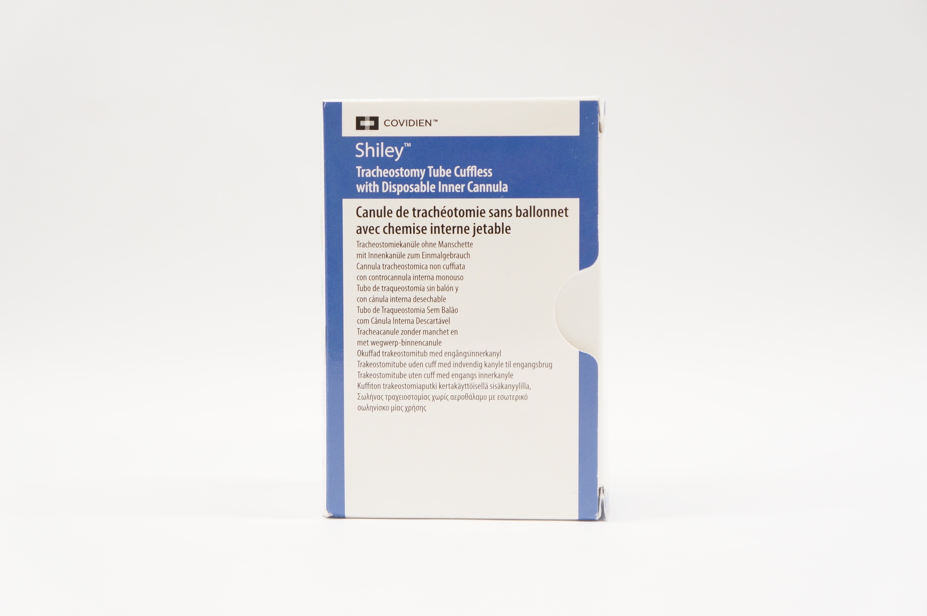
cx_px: 464
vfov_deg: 23.1
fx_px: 1505
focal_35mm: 58
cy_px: 308
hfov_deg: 34.2
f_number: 5.6
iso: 400
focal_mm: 39
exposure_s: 1/50
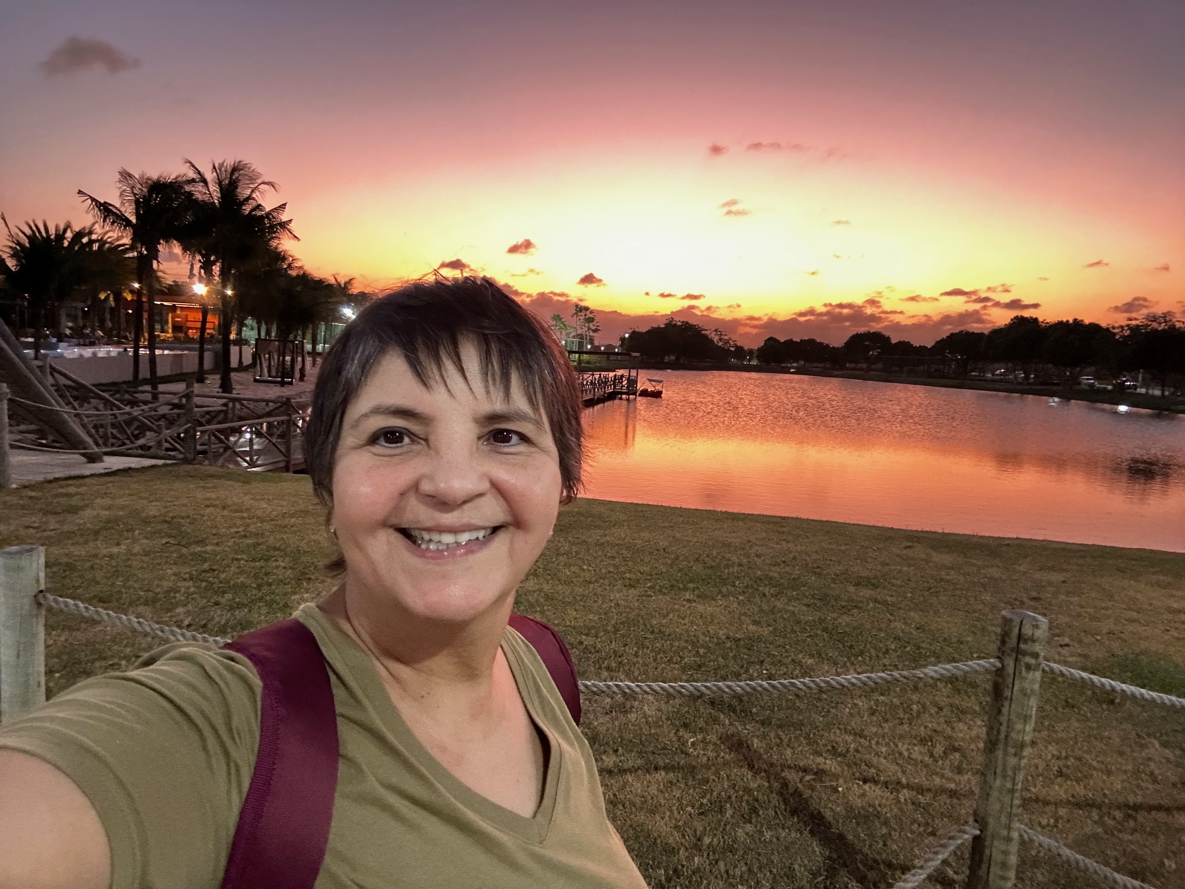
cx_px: 592
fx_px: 787
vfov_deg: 58.9
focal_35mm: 23
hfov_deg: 73.9
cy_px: 444
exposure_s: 1/24
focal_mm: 2.69
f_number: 1.9
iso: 500
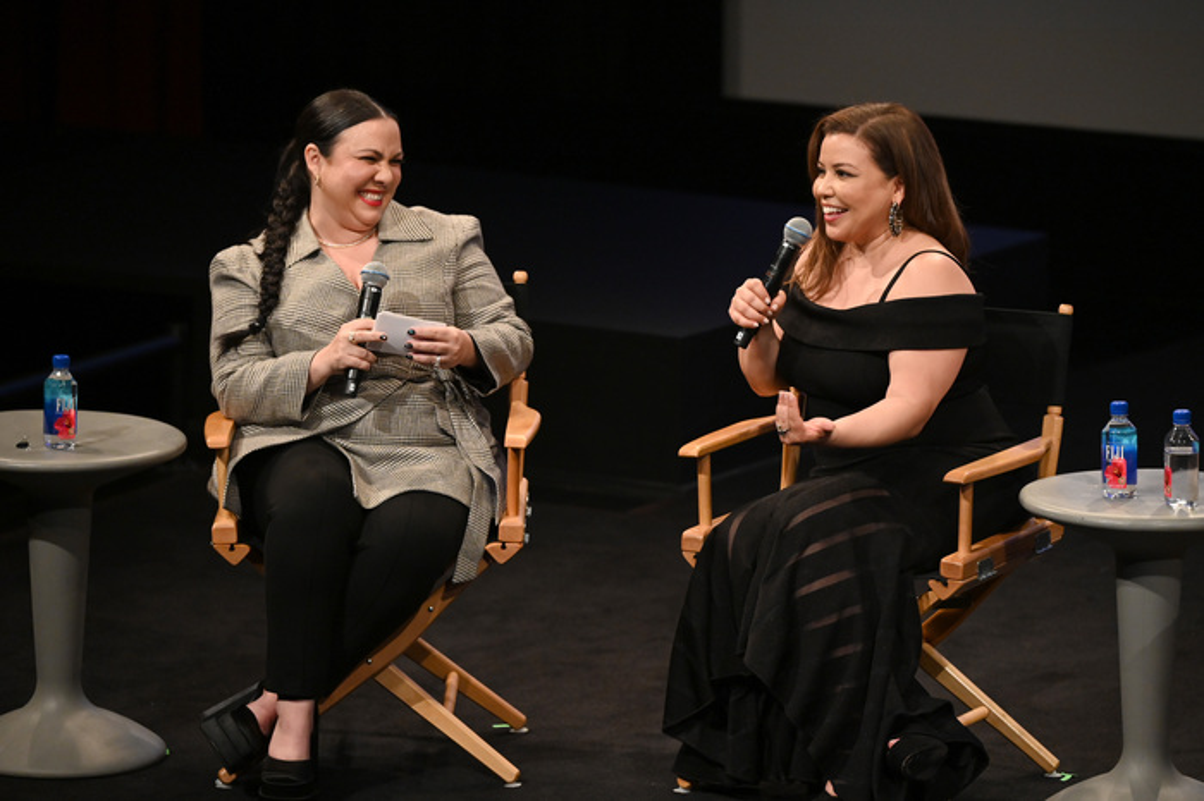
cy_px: 400
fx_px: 6685
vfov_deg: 6.9
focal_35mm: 200
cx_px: 602
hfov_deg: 10.3
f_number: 4
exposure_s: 1/250
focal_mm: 200
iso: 4000
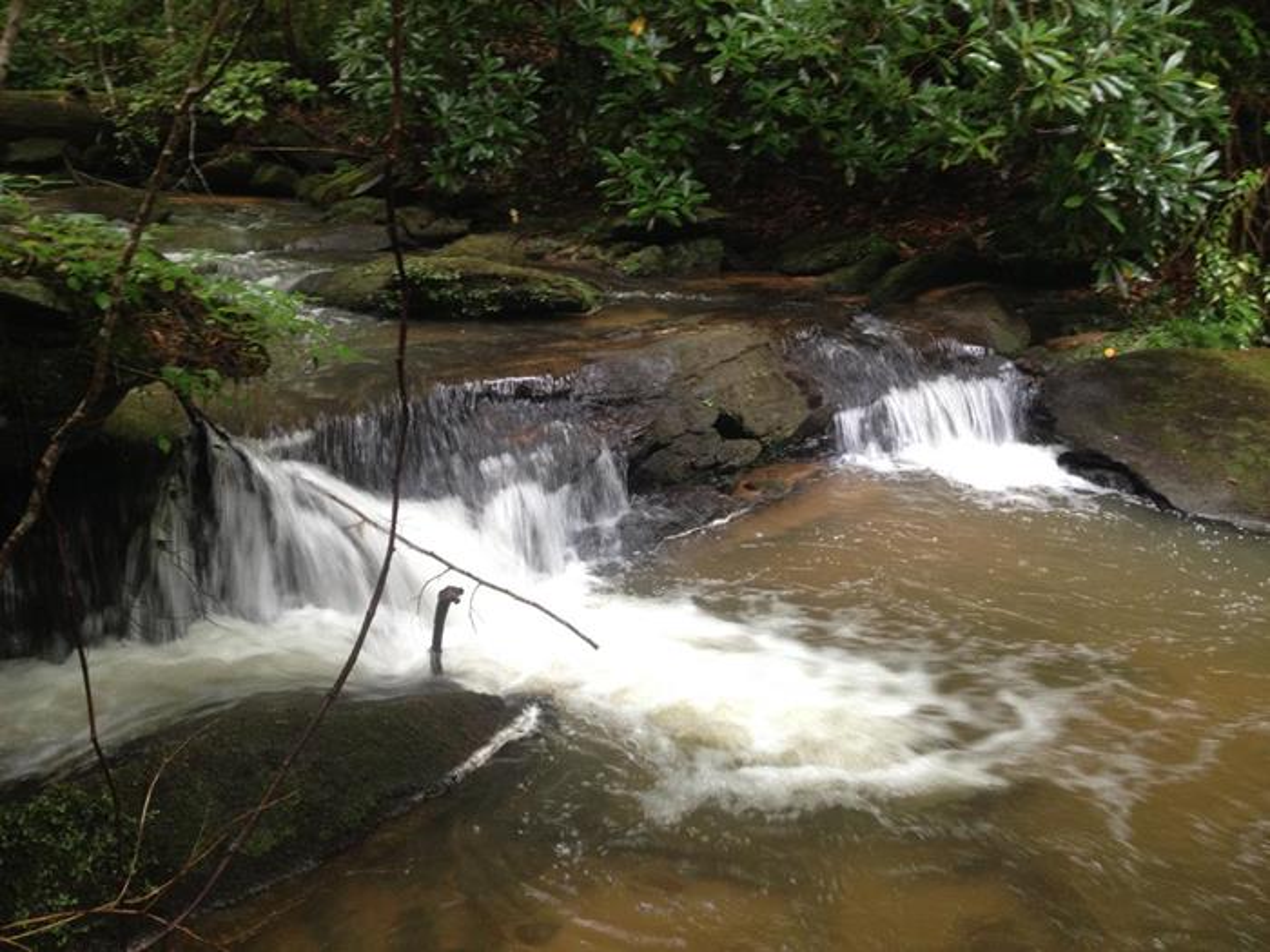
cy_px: 476
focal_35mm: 35
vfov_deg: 40.7
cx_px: 635
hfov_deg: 52.6
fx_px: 1284
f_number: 2.4
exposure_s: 1/20
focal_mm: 4.28
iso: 125
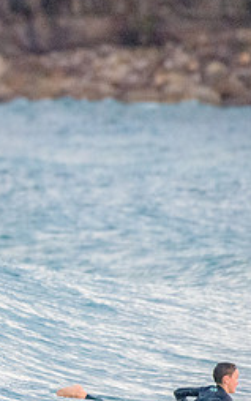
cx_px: -252
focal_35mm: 1425
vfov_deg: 1.5
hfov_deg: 0.9
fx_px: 15579
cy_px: 256
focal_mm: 500
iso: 3600
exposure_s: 1/2000
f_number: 5.6
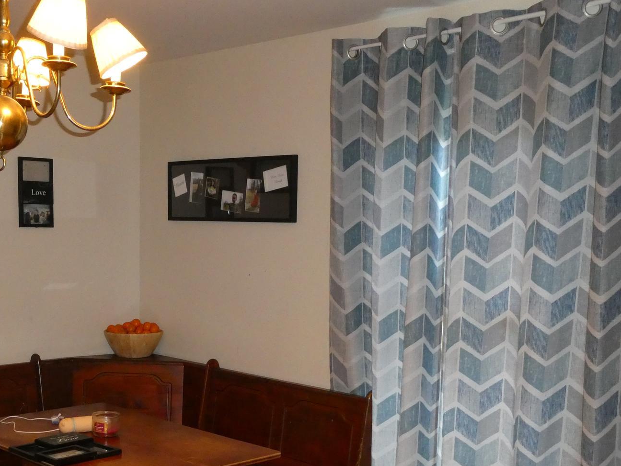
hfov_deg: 38.3
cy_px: 360
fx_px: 879
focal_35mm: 49
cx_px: 184
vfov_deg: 29.1
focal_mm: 5.4
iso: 800
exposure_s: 1/60
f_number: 3.5
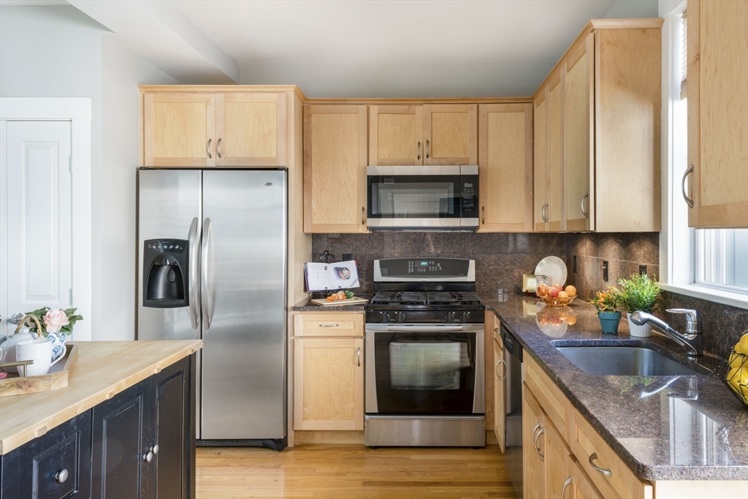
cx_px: 374
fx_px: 499
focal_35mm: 24
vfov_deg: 53.1
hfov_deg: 73.7
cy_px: 250
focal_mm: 24
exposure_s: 1/2.5
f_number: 14
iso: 125
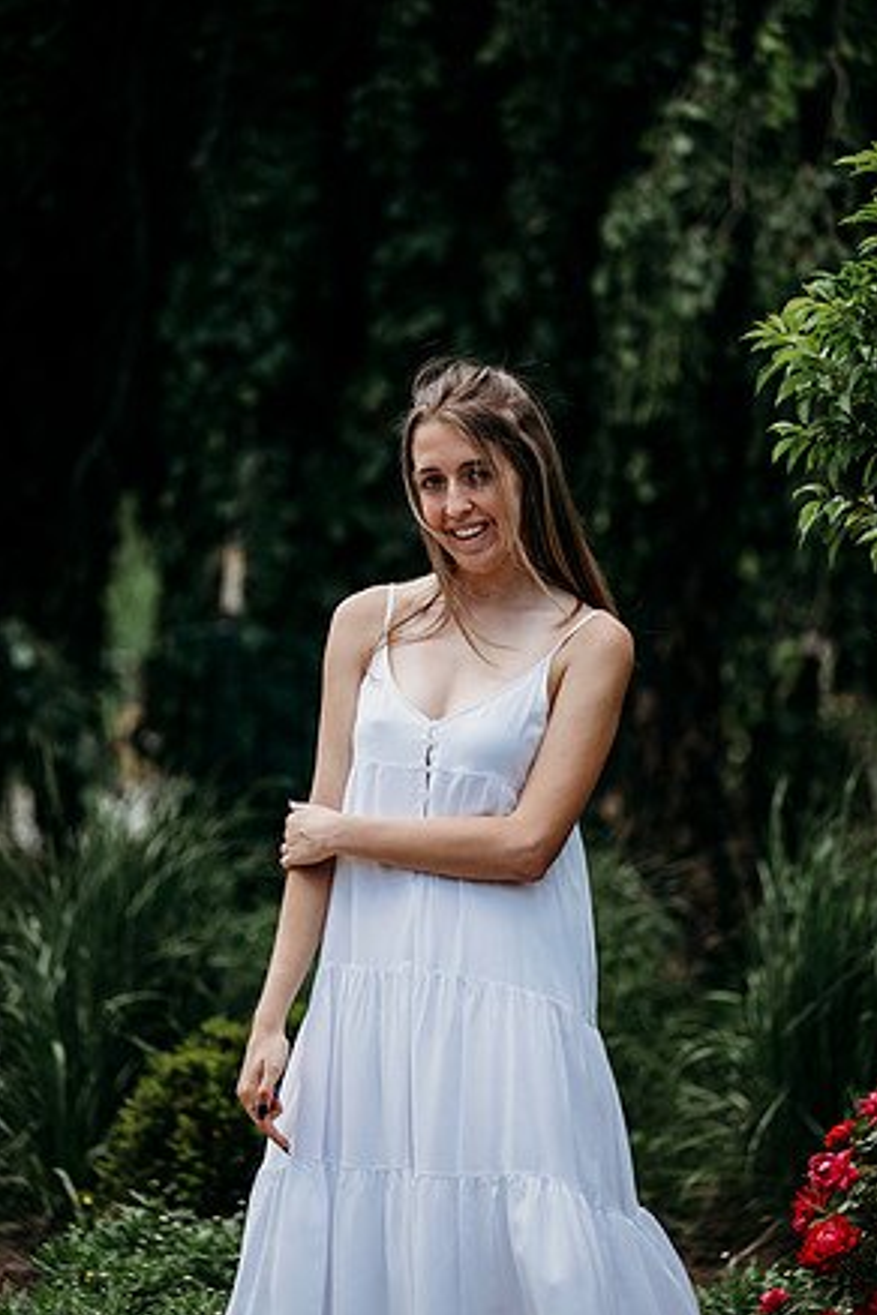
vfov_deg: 14.3
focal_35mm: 144
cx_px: 448
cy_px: 648
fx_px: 5262
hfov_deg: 9.5
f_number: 2.8
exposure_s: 1/1250
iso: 250
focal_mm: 140
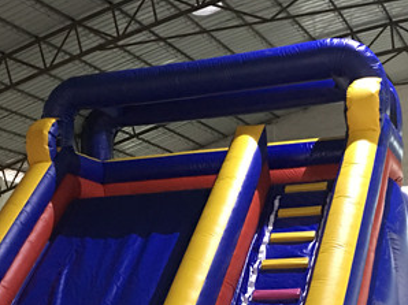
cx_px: 112
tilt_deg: +2.4
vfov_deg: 19.7
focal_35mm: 73
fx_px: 860
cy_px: 278
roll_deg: +0.7
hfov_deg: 26.4
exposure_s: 1/8
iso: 160
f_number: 2.2
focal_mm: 4.15
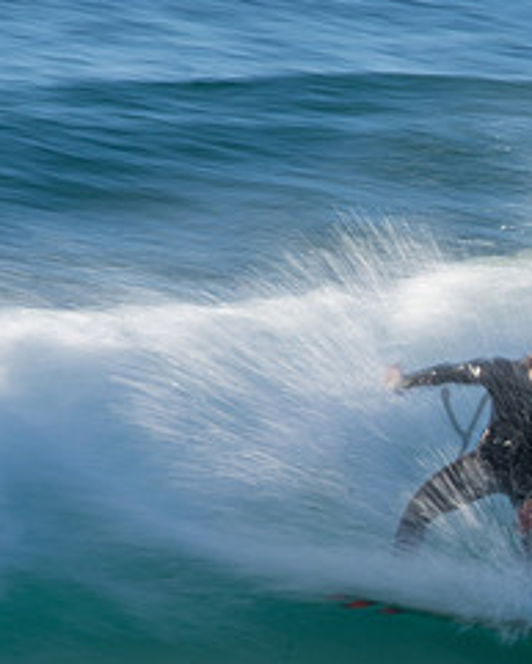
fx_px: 33300
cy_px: 406
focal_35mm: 1693
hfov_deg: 0.9
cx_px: 725
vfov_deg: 1.1
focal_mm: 500
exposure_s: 1/25
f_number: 20
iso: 100
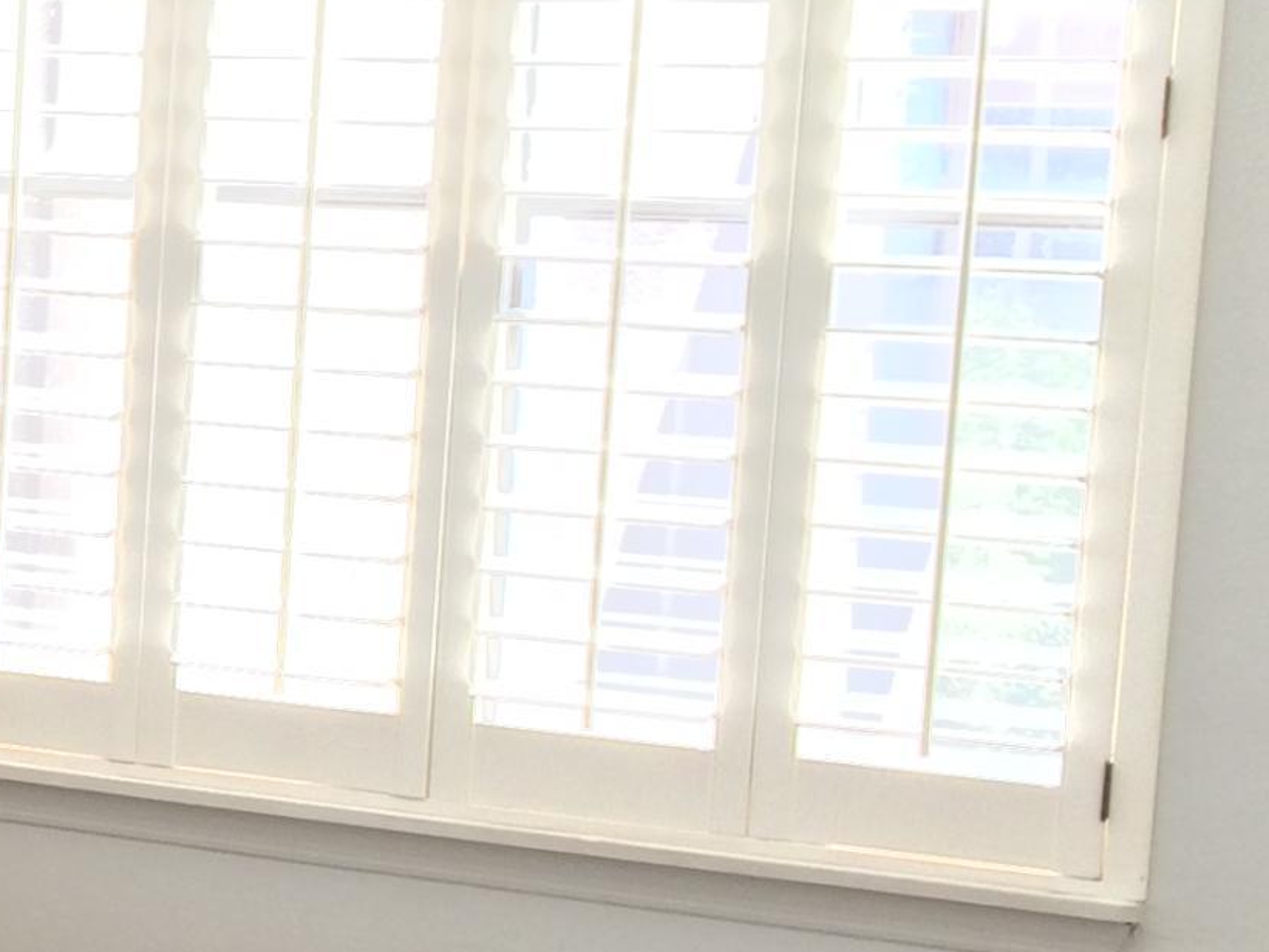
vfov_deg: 14.0
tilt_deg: -7.8
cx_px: -689
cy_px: 587
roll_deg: -0.8
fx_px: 3886
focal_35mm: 106
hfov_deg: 16.7
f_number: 2.2
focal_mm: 4.15
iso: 32
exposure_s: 1/40
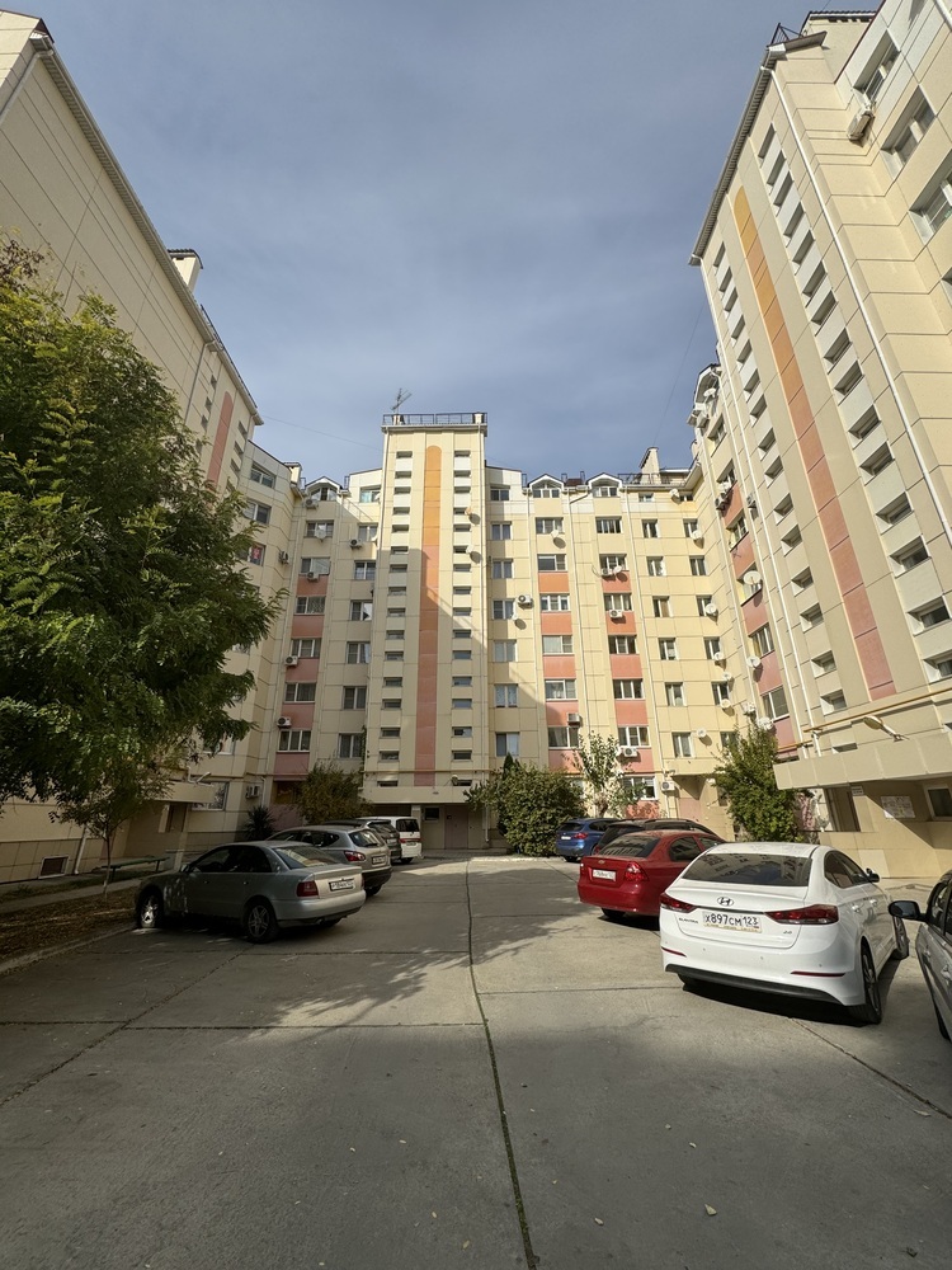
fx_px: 513
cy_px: 635
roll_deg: +1.1
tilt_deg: +19.9
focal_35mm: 14
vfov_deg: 102.1
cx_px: 476
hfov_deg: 85.7
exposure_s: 1/3906
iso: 50
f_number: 2.2
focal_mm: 2.22
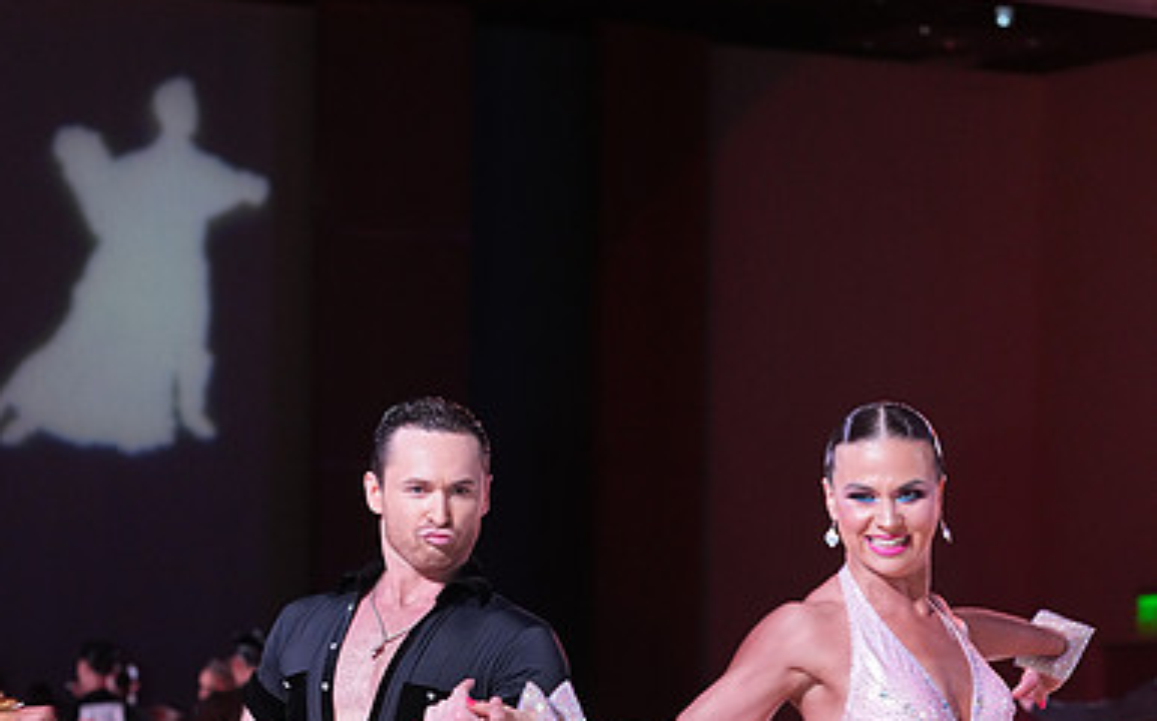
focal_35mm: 146
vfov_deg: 8.9
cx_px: 578
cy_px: 865
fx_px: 4600
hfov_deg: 14.3
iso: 3200
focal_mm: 95
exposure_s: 1/250
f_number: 5
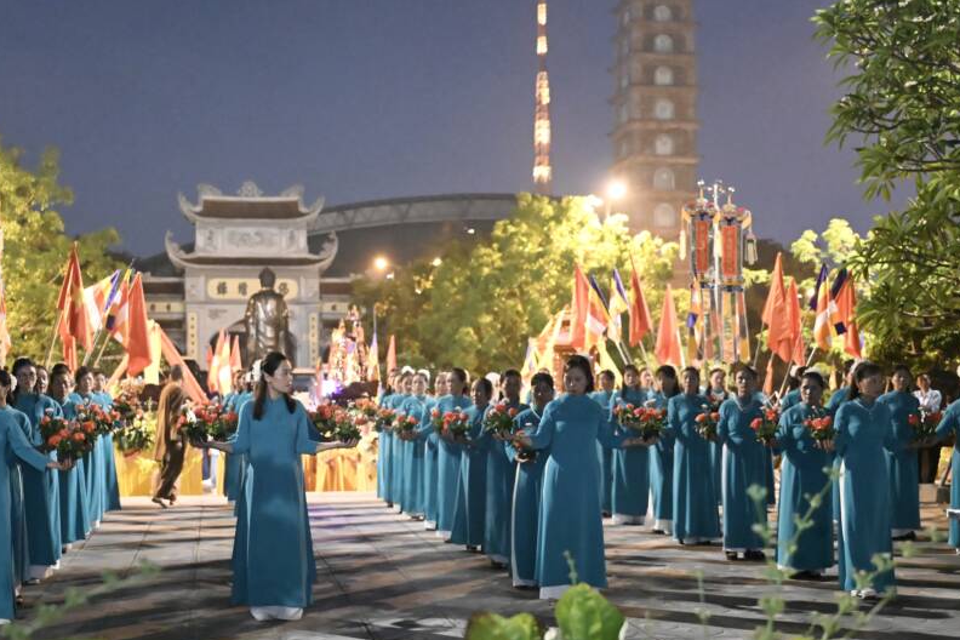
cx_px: 423
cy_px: 424
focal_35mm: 51
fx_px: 1353
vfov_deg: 26.5
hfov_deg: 39.0
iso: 10000
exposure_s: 1/60
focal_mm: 33.5
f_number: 2.8
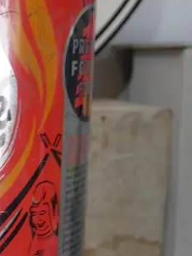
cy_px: 196
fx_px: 702
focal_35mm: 95
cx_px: -62
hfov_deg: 14.9
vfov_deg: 20.5
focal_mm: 14
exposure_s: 1/60
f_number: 3.5
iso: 250
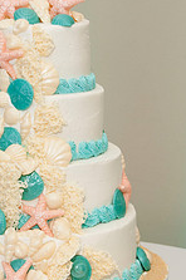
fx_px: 1081
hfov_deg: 9.8
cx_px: 26
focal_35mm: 139
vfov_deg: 14.8
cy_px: 144
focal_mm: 46
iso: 400
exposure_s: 1/60
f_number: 5.6
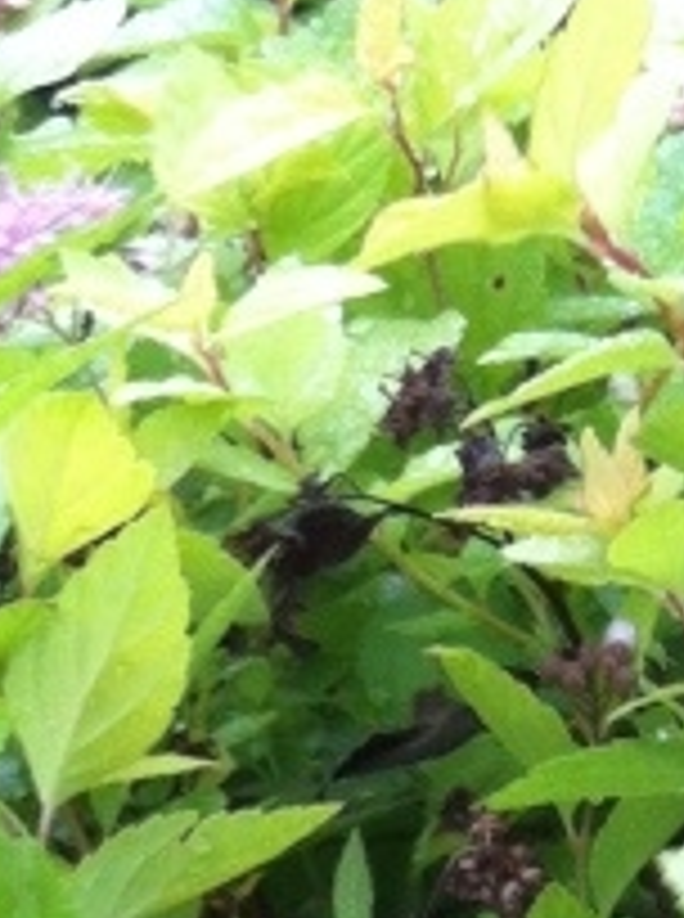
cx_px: -495
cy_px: 1649
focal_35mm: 184
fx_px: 4868
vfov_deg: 10.2
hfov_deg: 7.8
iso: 80
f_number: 2.8
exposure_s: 1/30
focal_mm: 3.85
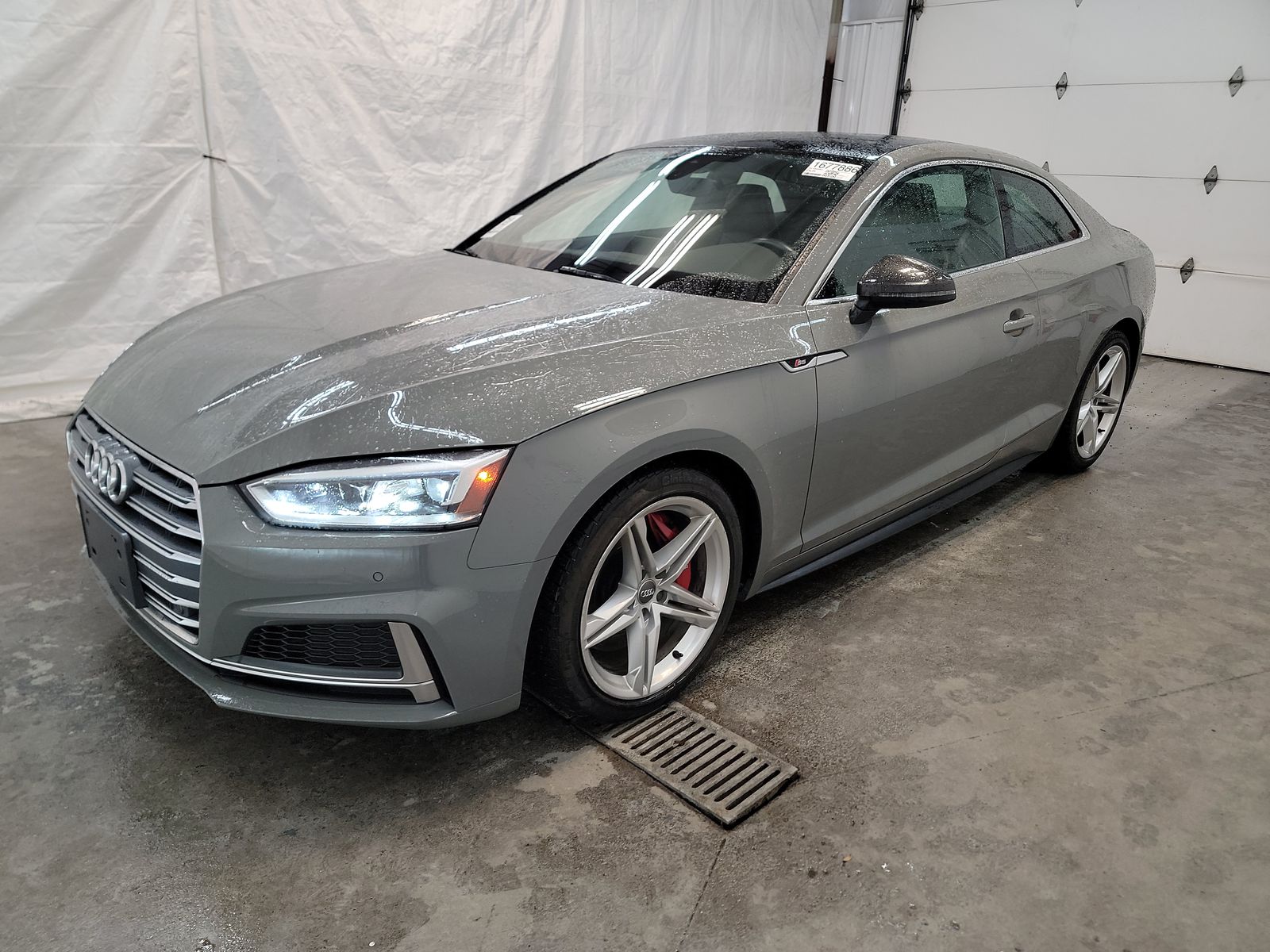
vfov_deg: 56.8
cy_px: 476
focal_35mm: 24
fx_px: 881
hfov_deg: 71.6
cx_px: 635
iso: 144
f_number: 1.8
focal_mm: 6.7
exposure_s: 1/59
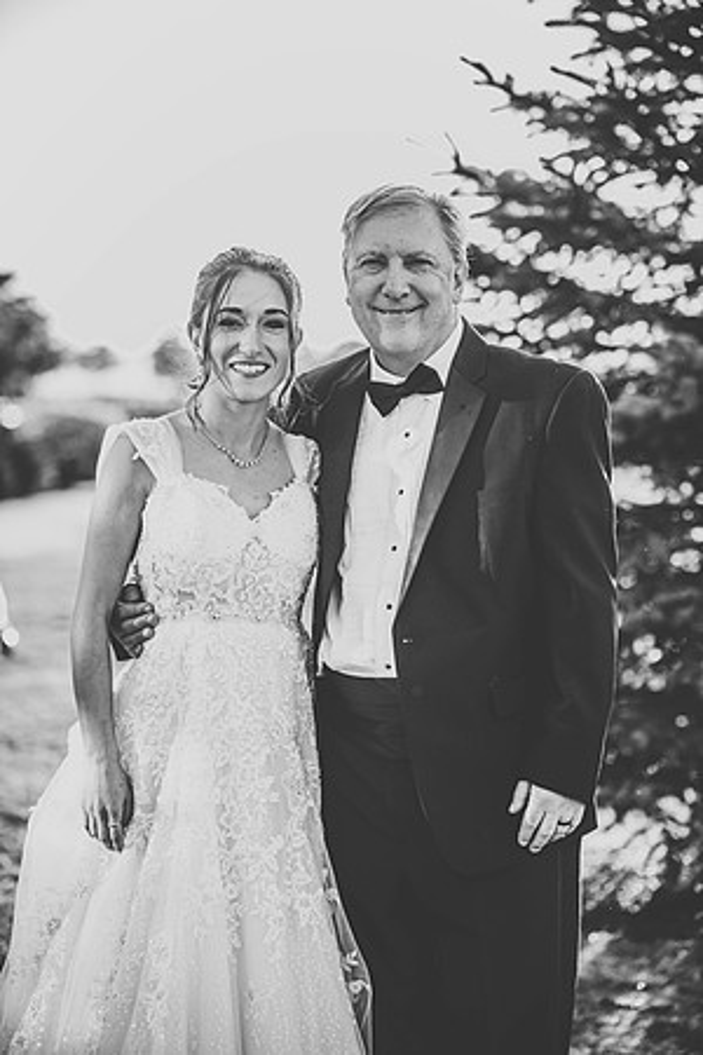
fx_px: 3398
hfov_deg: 11.8
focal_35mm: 116
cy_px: 528
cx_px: 352
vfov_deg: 17.6
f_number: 2.8
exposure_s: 1/2500
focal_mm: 116
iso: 800
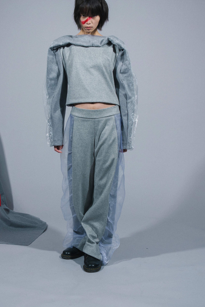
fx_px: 699
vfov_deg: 24.7
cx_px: 87
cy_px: 129
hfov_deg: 16.7
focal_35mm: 82
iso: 200
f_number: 13
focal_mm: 70
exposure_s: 1/125
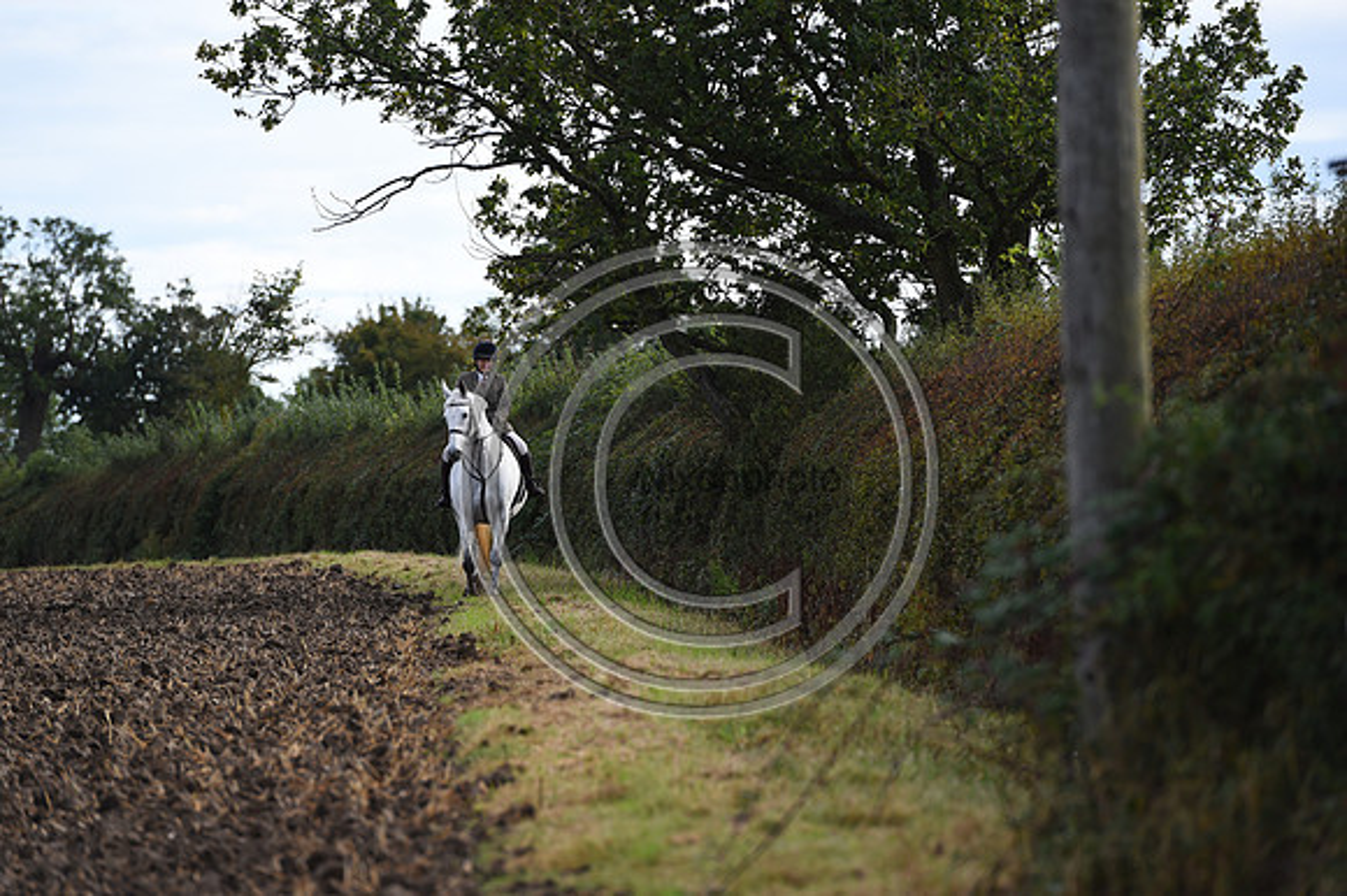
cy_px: 448
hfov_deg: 10.3
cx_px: 674
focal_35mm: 200
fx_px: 7479
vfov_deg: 6.9
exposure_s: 1/800
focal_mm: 200
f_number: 5
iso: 280
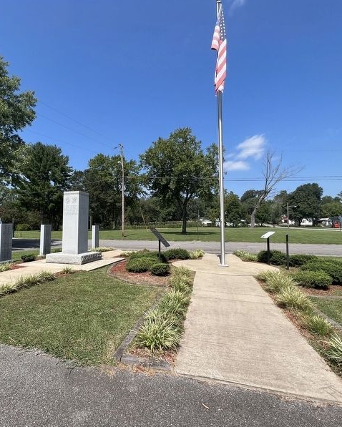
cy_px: 213
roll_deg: +0.0
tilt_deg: +2.8
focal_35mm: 17
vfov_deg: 89.6
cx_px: 140
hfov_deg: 76.3
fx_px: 215
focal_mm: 1.57
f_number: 1.8
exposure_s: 1/1623
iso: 32
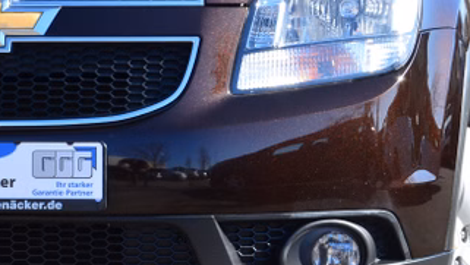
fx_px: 2531
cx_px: 60
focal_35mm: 203
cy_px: 107
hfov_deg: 10.6
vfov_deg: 6.0
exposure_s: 1/125
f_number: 11
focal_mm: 52
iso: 200
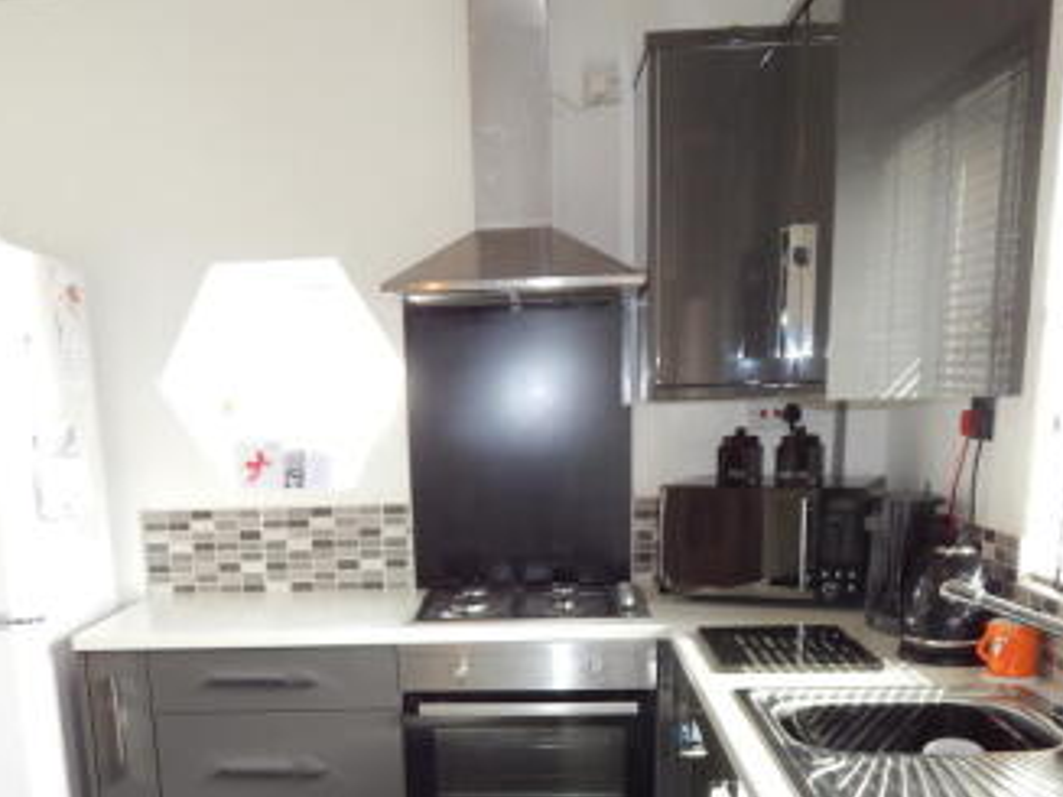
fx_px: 1259
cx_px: 460
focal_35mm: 41
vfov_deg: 33.4
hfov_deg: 45.7
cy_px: 704
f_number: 3
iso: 125
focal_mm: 4
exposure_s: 1/40
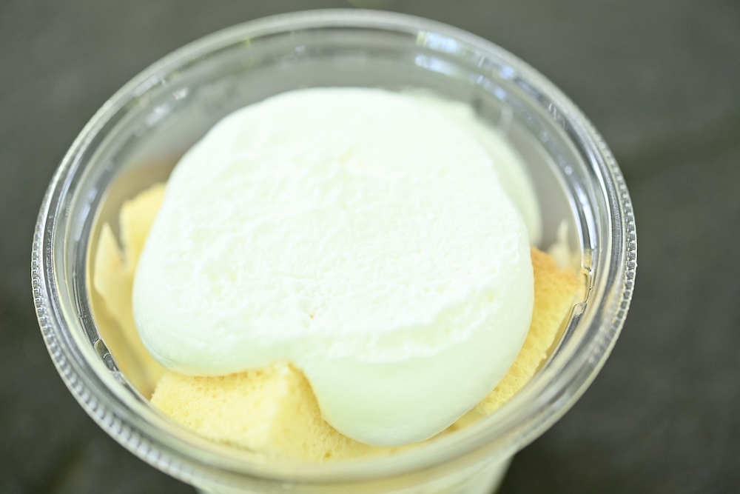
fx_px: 1233
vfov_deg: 22.6
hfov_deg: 33.4
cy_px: 247
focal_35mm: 60
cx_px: 370
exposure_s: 1/320
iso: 800
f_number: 3.2
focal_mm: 60
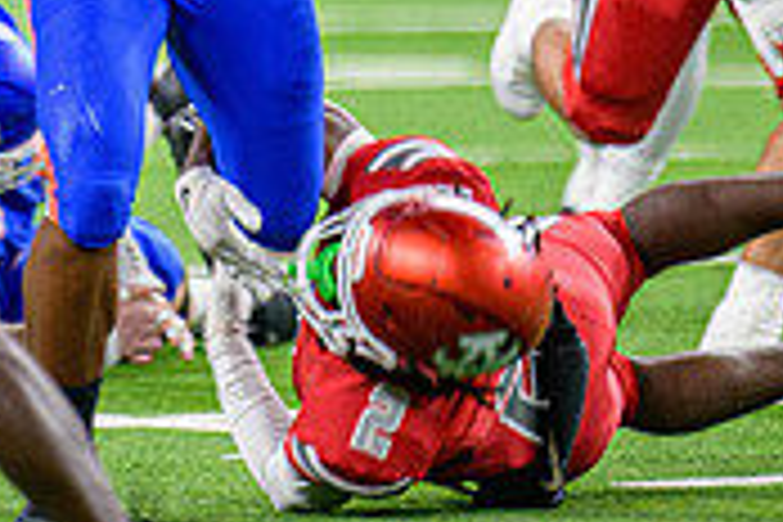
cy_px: -83
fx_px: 21770
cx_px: 297
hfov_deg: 2.1
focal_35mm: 1001
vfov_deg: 1.4
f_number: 2.8
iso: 1000
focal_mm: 300
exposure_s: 1/400
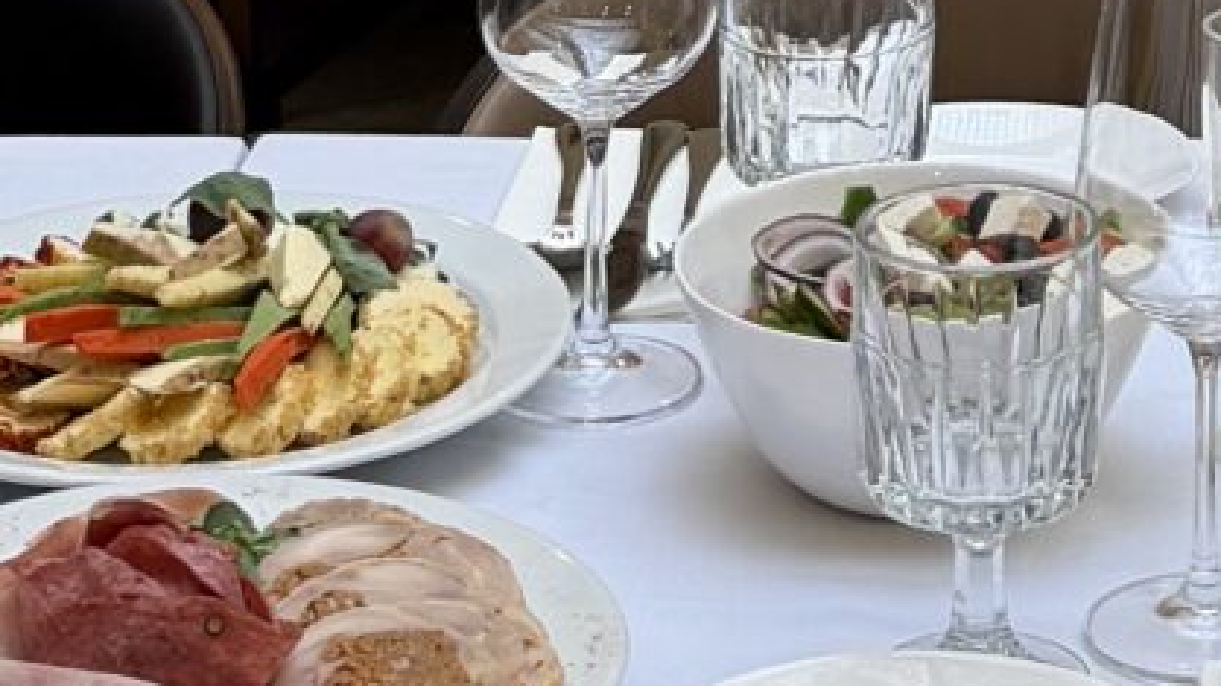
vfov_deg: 6.5
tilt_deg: +1.4
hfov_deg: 13.3
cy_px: -1769
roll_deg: +0.2
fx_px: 5180
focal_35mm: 160
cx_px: 1122
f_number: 1.78
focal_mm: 6.76
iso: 125
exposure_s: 1/100
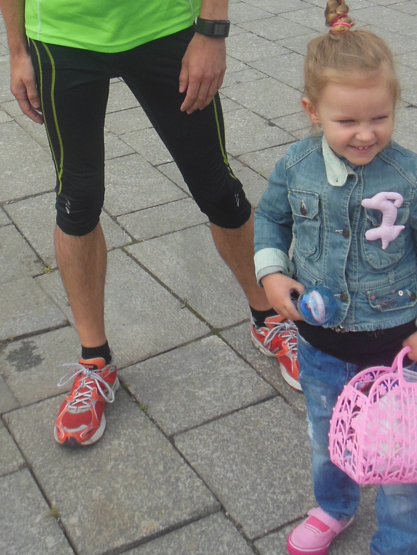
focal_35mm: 58
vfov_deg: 31.2
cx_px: 167
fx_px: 931
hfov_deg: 25.2
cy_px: 23
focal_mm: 4.5
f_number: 3.2
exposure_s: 1/1250
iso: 125
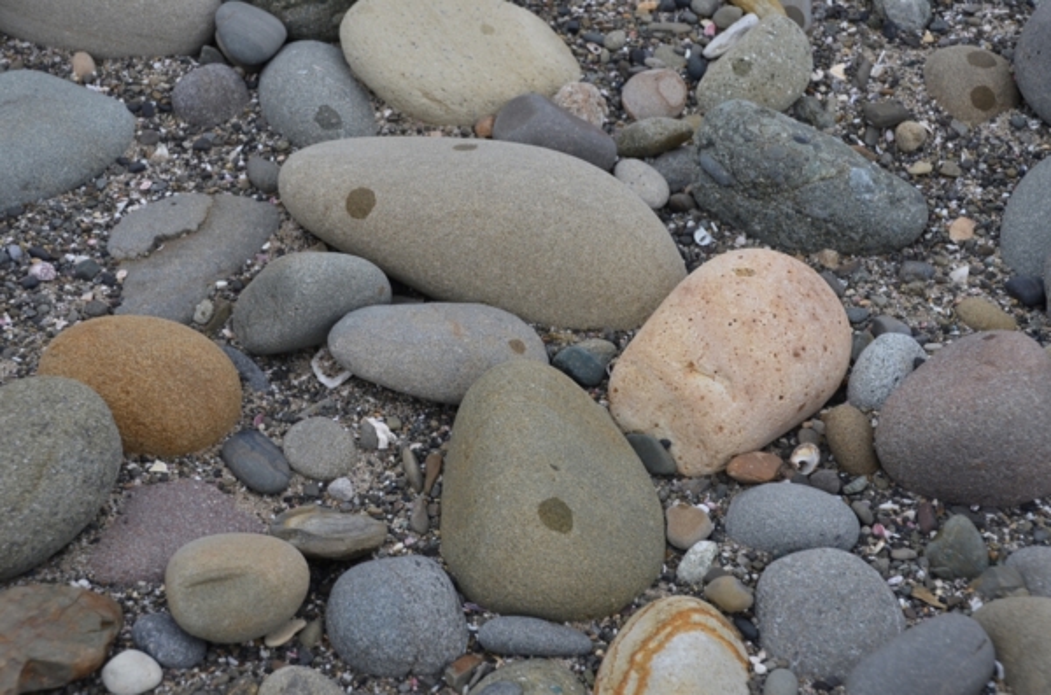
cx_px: 526
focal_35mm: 105
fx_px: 3058
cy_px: 348
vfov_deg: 13.0
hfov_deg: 19.5
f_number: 8
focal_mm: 70
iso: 200
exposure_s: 1/250
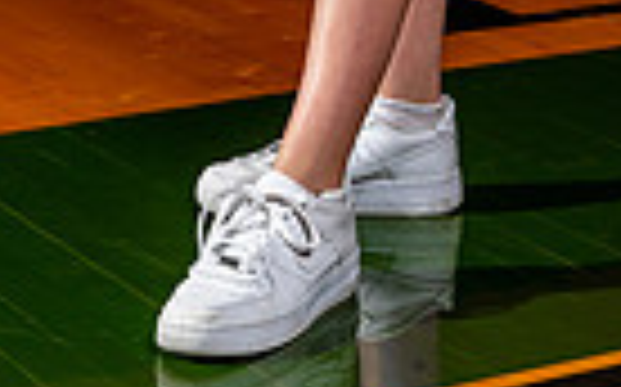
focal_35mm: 153
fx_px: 2587
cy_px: -585
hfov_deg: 13.7
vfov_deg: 7.8
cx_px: 313
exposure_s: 1/125
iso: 125
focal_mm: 46
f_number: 8
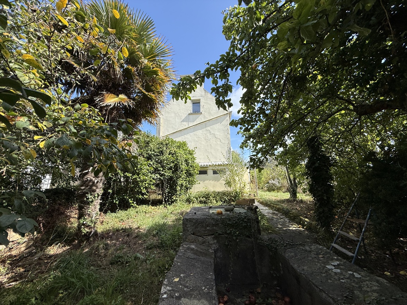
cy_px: 152
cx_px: 204
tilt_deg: +13.9
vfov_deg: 85.7
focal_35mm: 14
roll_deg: +1.4
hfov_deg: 102.1
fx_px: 165
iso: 50
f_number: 2.2
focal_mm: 2.22
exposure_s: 1/985
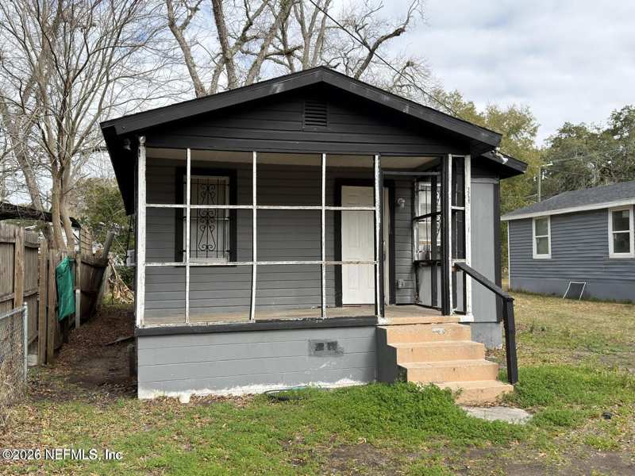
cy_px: 238
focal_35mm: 35
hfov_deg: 52.6
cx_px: 318
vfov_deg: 40.7
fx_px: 642
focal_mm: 6.76
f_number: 1.78
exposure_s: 1/2445
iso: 64
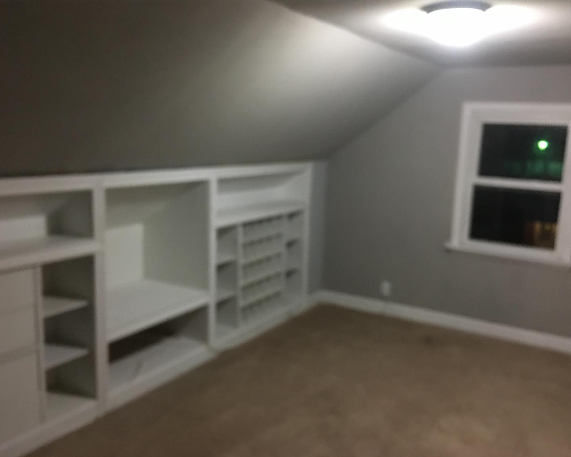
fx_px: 524
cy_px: 234
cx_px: 289
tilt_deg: -8.9
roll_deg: -3.1
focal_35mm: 31
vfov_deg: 47.1
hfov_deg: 57.2
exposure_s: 1/4
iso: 80
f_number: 2.2
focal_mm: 4.15
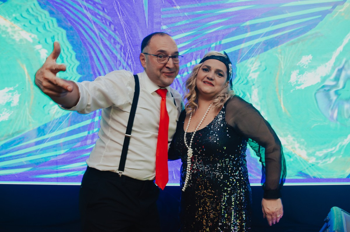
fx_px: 262
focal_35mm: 27
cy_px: 116
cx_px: 175
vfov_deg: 47.7
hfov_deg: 67.5
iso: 500
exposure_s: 1/60
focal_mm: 18
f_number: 2.8
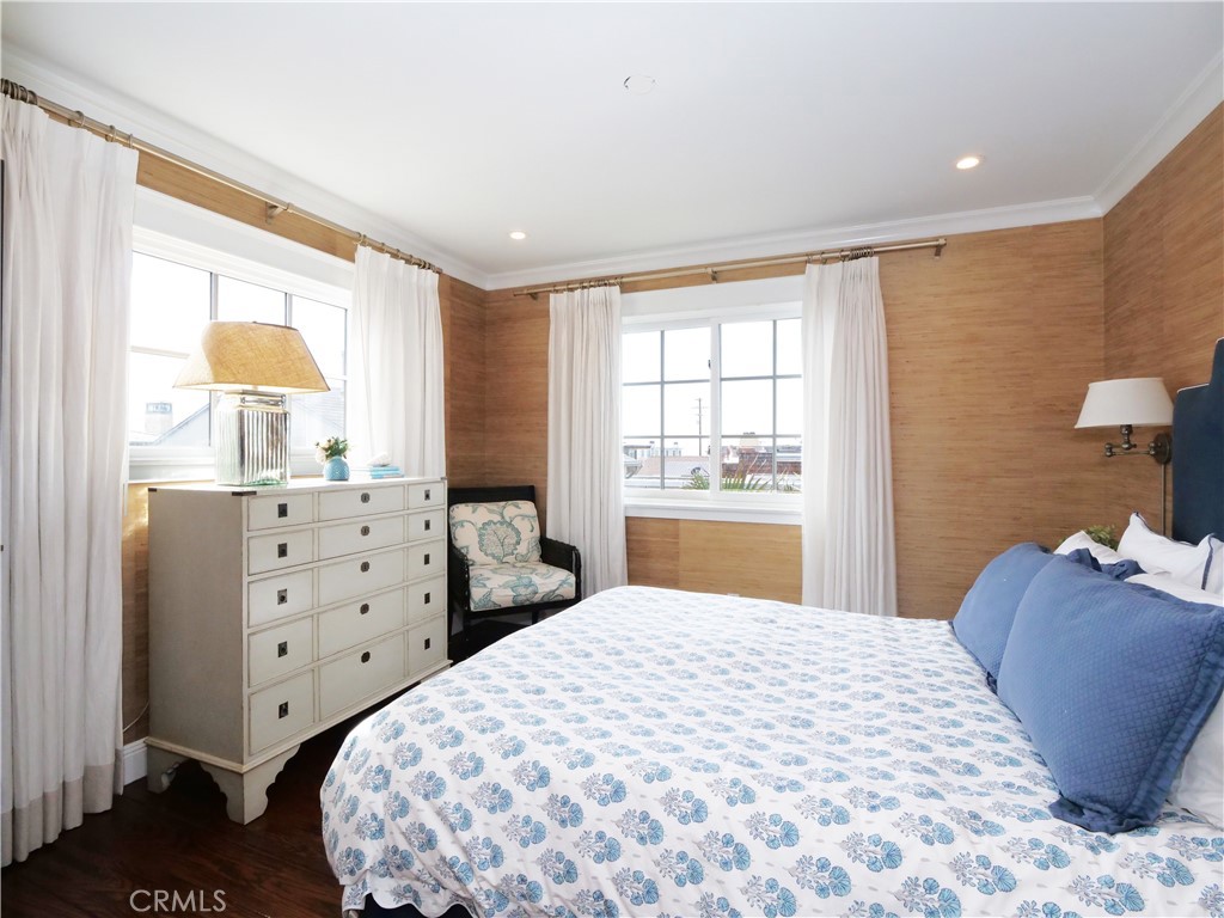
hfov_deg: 94.5
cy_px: 459
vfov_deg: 78.1
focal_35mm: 16
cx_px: 612
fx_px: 566
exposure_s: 1/320
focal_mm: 8
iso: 1250
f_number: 8
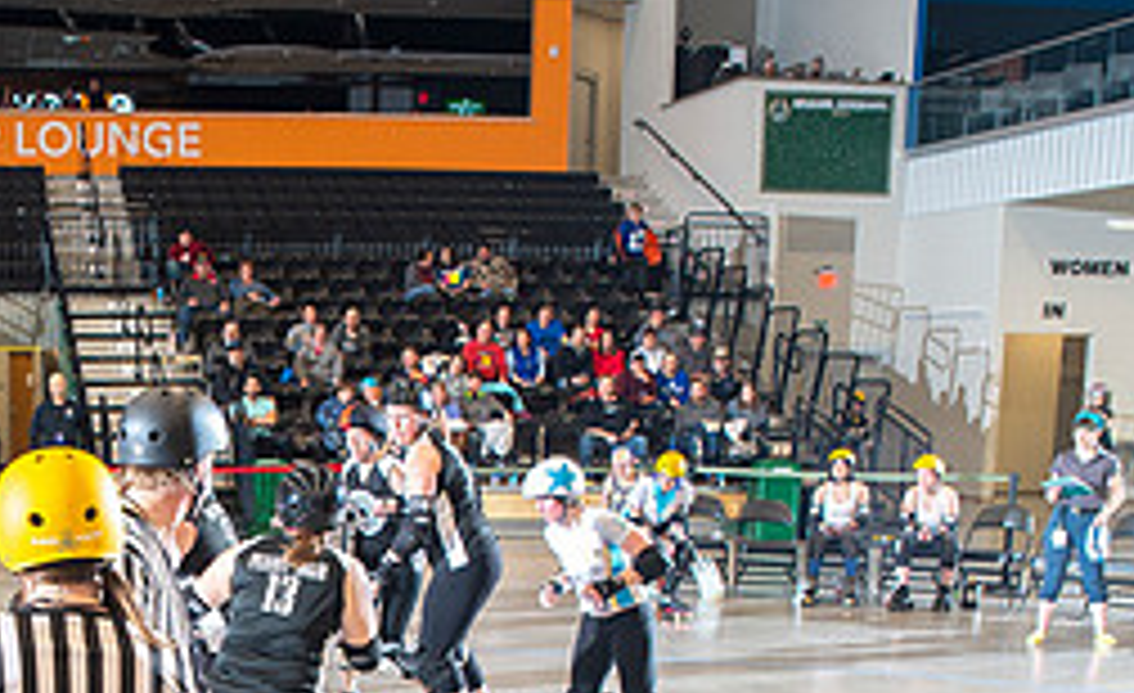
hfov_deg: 33.2
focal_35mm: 59
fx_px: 1812
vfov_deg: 20.6
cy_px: 761
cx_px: 141
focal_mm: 24
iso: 500
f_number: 5
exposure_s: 1/160
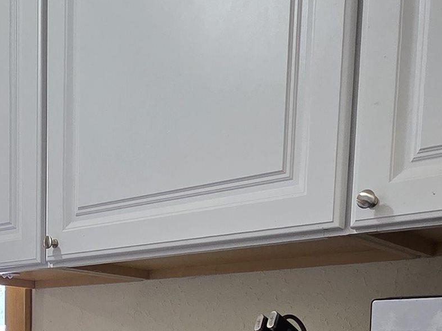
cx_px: 80
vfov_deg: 24.8
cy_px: 432
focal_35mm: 51
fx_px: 651
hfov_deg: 36.1
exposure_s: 1/60
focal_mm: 2.2
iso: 160
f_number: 2.2
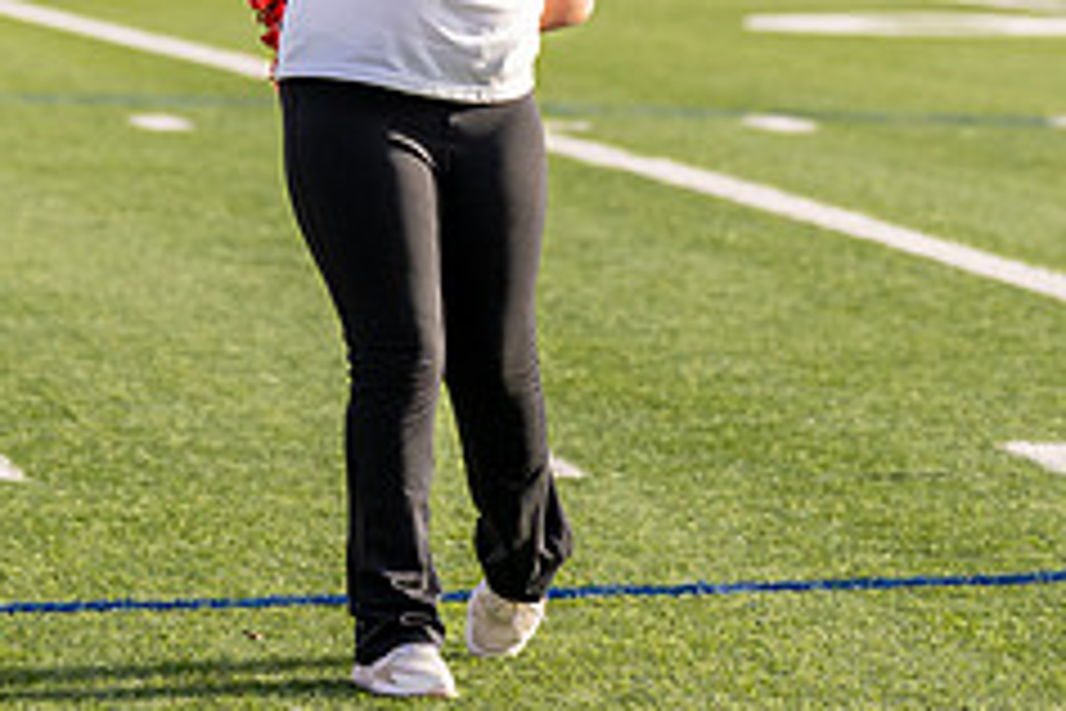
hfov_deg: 6.1
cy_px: -130
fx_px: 9949
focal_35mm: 336
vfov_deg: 4.1
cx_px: 338
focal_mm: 92
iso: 250
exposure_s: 1/3200
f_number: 2.8
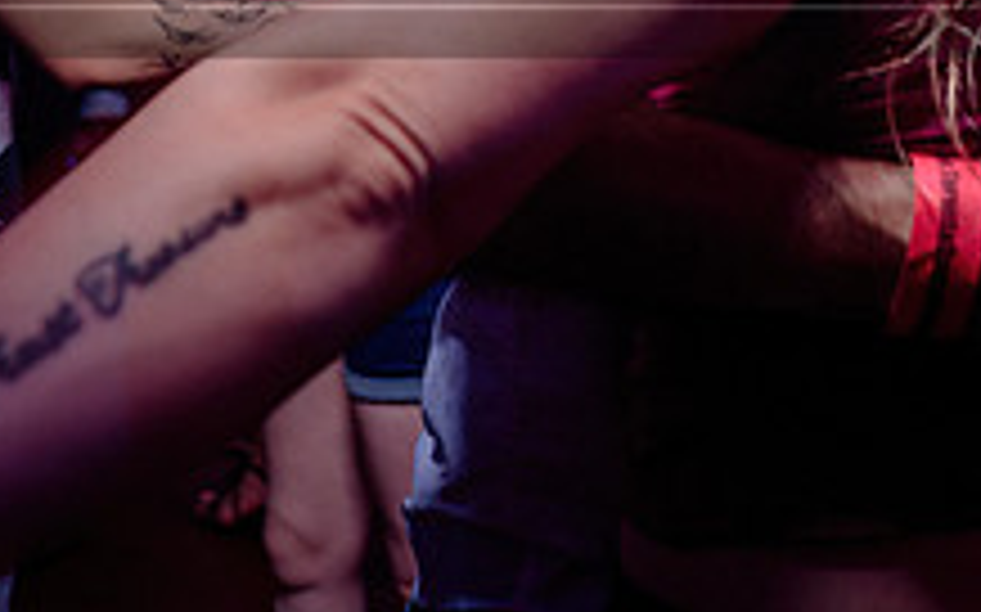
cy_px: -173
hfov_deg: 31.5
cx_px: 522
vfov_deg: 18.6
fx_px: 1737
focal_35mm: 65
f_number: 3.2
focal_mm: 24
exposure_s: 1/50
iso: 800
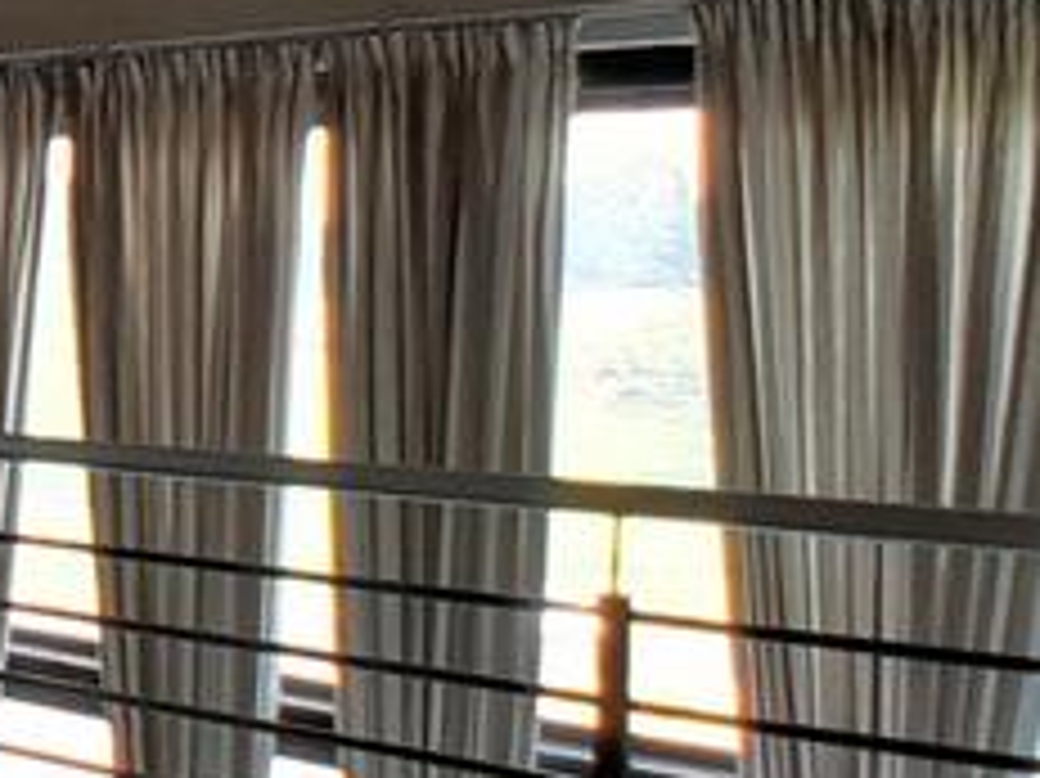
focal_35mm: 59
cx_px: -356
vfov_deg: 24.6
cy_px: 238
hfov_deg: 26.9
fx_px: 1772
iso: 50
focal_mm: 1.46
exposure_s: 1/60
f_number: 2.2
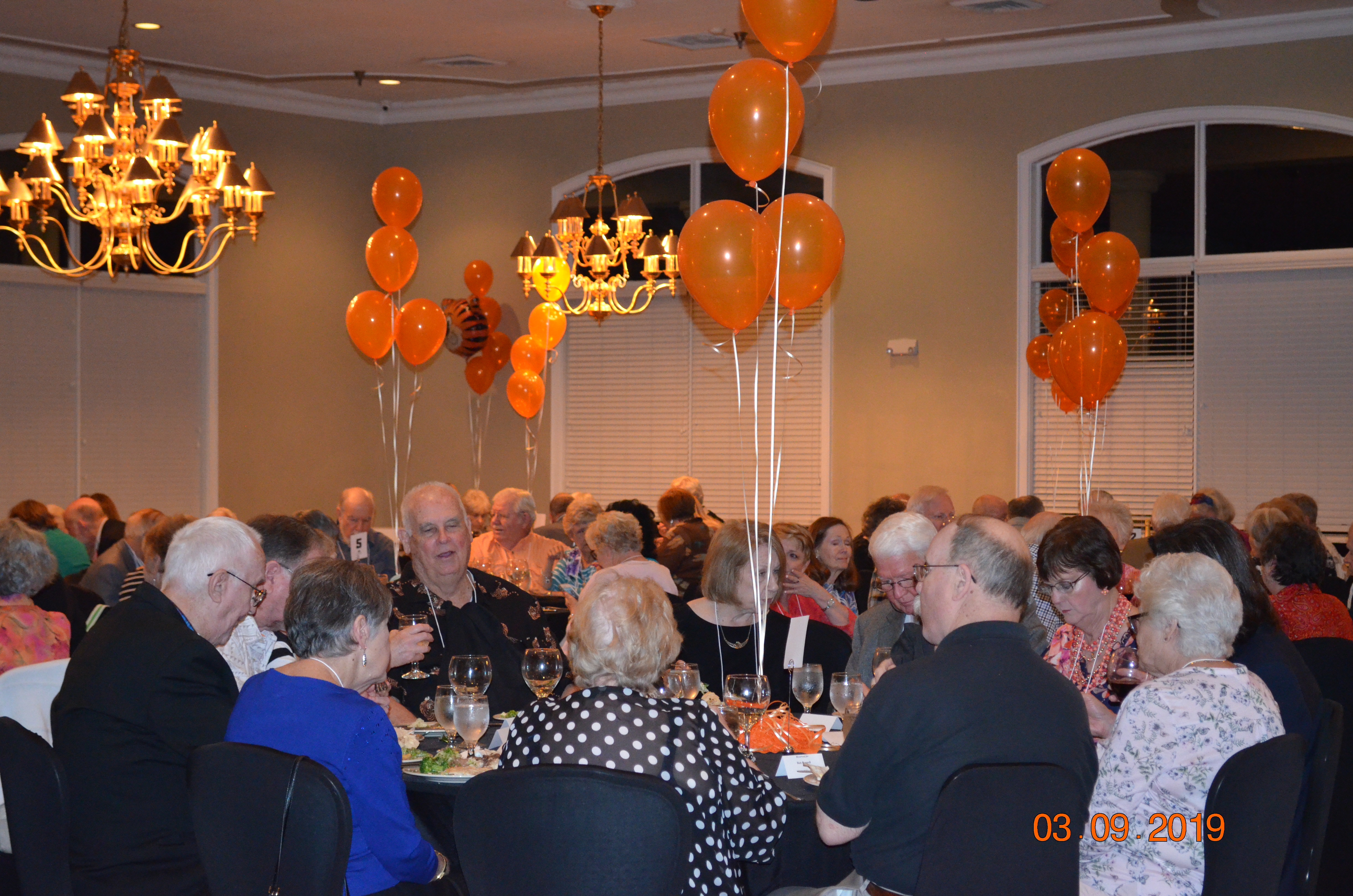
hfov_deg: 29.3
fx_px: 2588
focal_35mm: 69
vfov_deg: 19.6
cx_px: 676
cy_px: 448
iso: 3200
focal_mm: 46
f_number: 5.3
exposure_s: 1/60
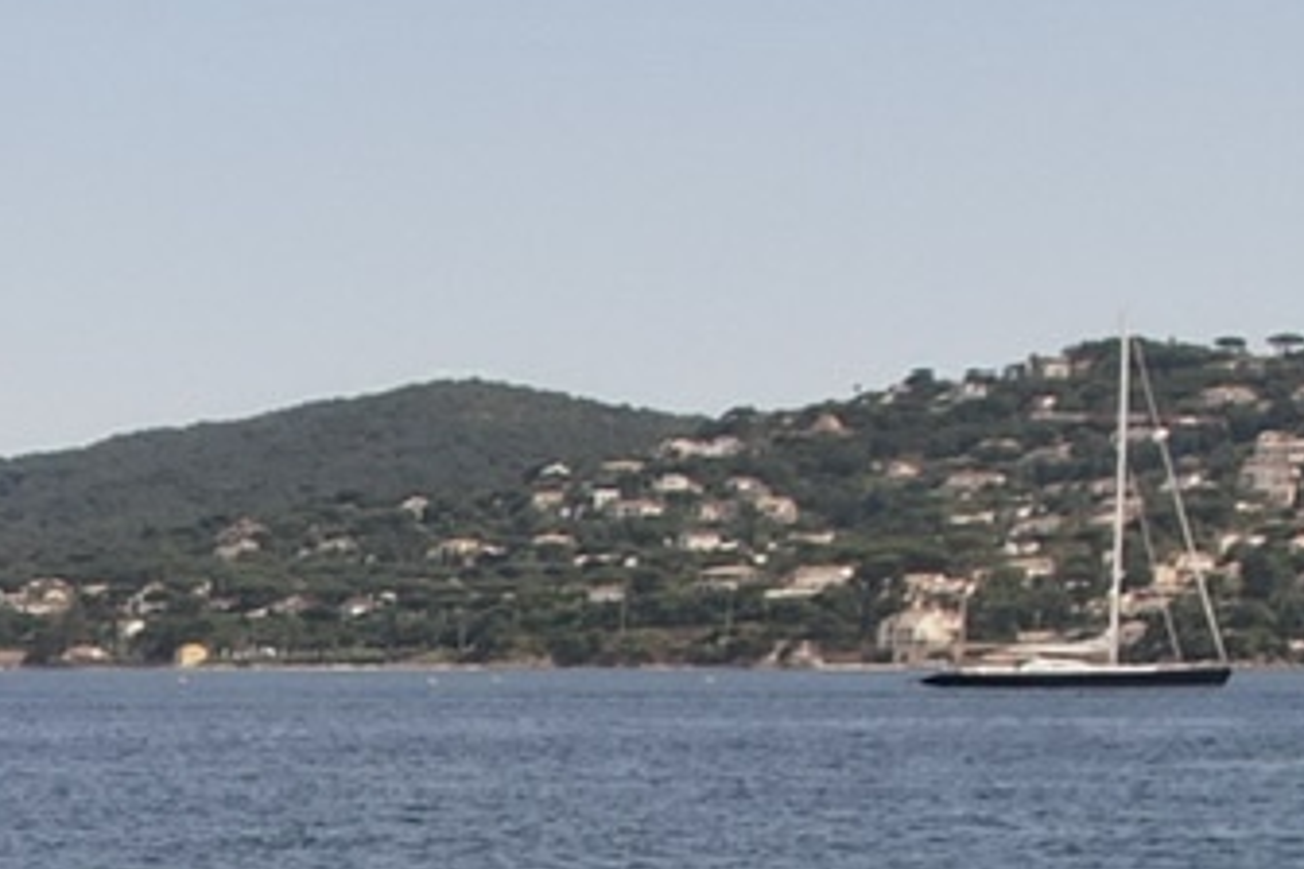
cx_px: -1063
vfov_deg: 8.6
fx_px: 5469
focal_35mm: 151
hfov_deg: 12.4
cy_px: 1695
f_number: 2.8
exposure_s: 1/80
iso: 130
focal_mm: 8.38
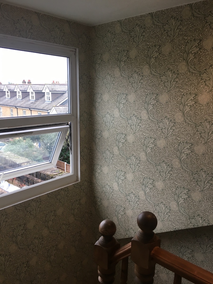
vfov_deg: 61.7
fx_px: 238
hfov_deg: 48.2
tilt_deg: -11.6
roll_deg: -0.3
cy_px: 142
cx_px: 106
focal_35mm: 29
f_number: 2.2
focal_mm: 4.15
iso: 32
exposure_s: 1/33
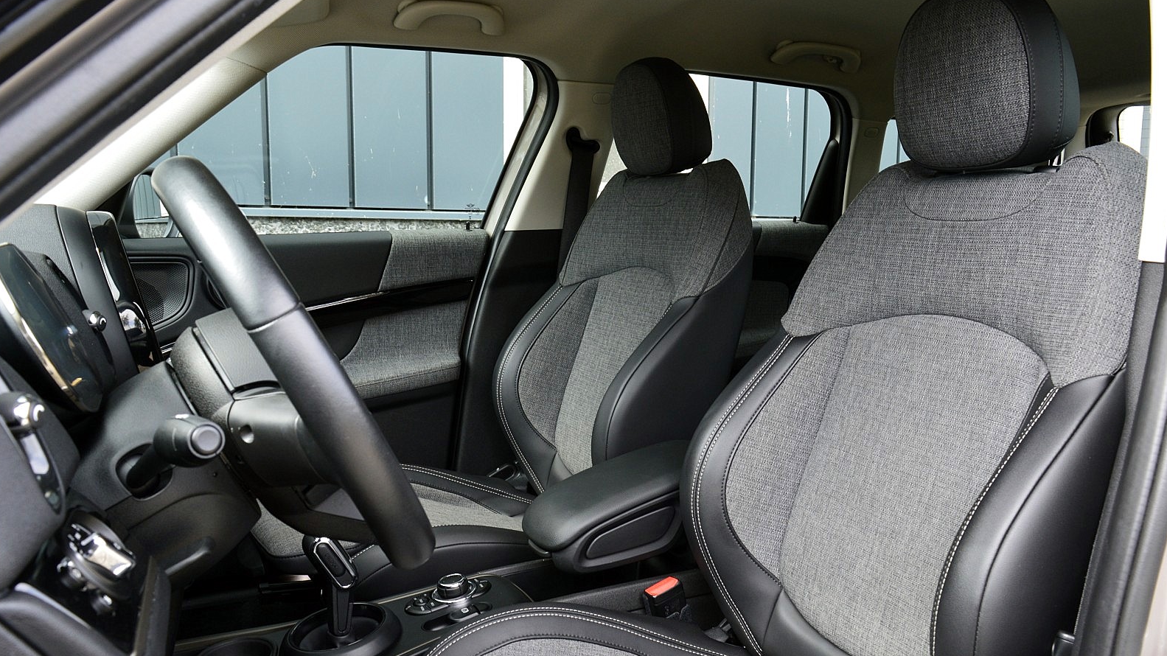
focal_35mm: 29
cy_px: 383
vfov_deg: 40.0
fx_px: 897
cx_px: 588
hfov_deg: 66.1
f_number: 8
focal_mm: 18
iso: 500
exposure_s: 1/60
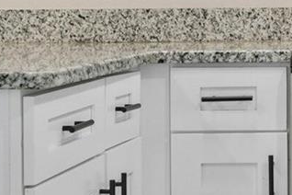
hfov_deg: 14.5
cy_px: 71
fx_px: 1062
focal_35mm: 131
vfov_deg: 10.5
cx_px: 456
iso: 400
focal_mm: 26
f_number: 11
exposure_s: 1/15
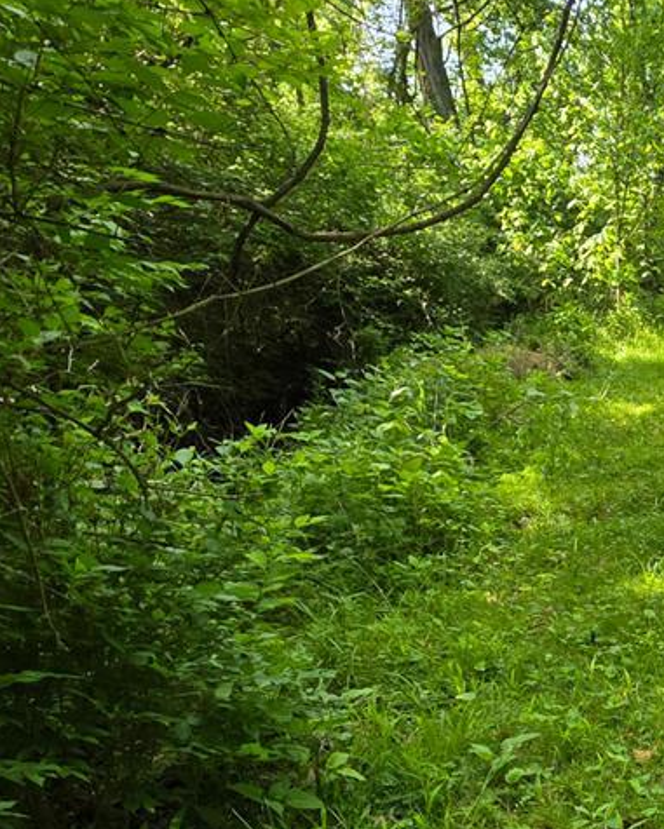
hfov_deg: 30.7
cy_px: 610
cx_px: 825
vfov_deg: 44.4
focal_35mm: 40
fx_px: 982
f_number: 1.9
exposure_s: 1/279
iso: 40
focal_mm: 2.2
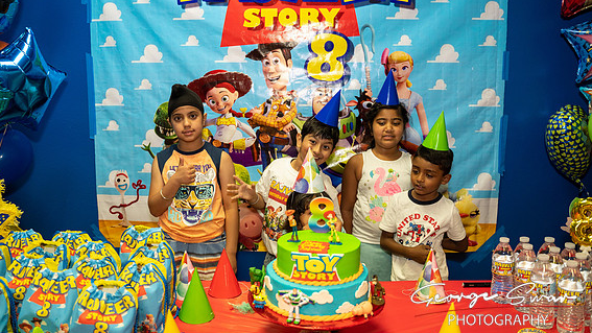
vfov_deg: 38.9
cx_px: 290
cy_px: 146
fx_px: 471
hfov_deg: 64.3
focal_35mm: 30
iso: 2000
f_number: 2.8
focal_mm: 28
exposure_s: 1/200
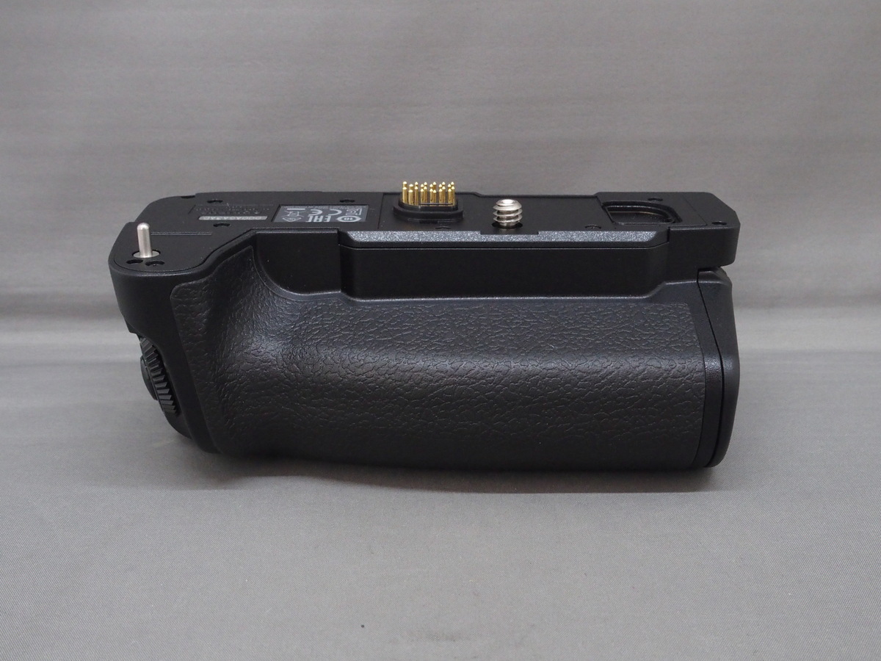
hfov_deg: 44.8
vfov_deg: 34.3
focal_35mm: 42
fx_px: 1069
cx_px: 440
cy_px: 330
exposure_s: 1/30
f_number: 5.6
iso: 800
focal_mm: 9
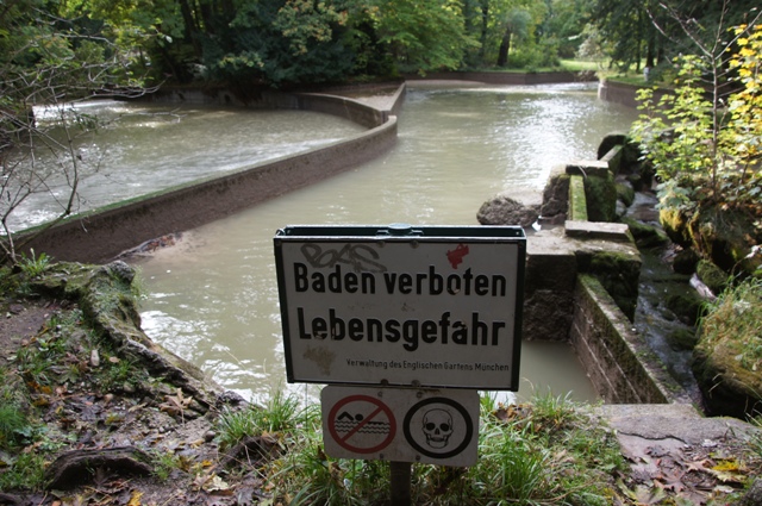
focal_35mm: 27
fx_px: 571
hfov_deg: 67.4
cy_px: 253
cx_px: 381
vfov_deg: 47.8
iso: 100
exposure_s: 1/50
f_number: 4.5
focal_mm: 18
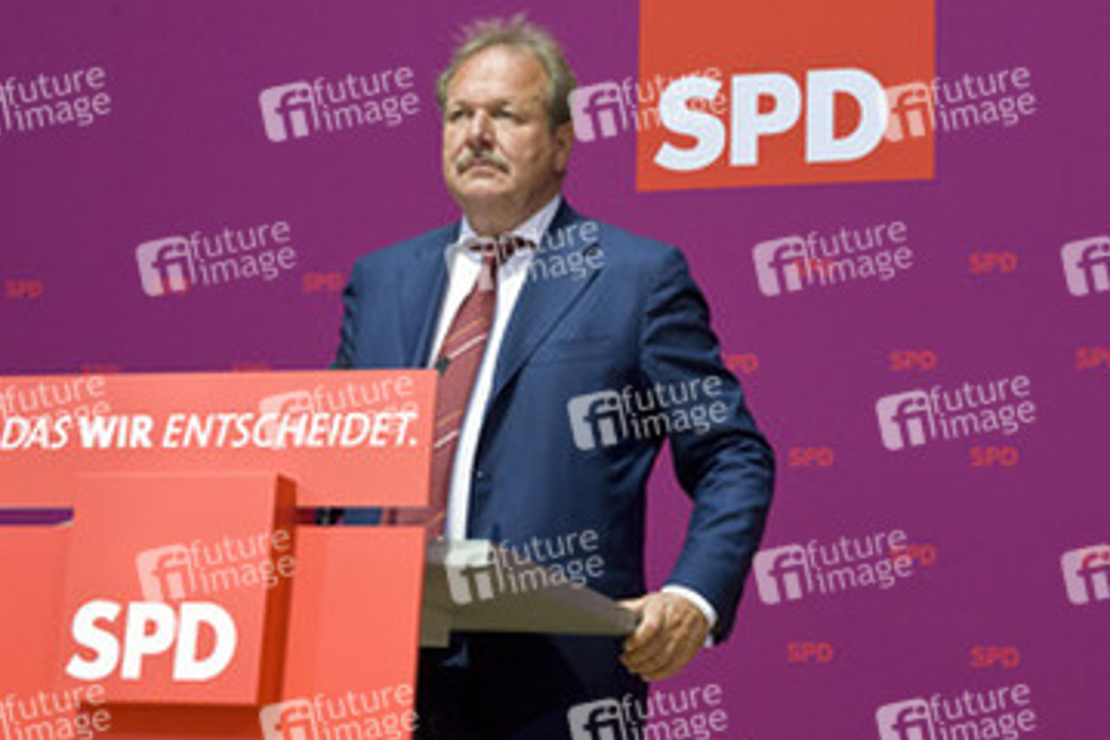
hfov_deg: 28.8
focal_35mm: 70
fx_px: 2158
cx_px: 564
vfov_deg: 19.5
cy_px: 336
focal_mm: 56
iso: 1600
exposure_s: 1/200
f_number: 9
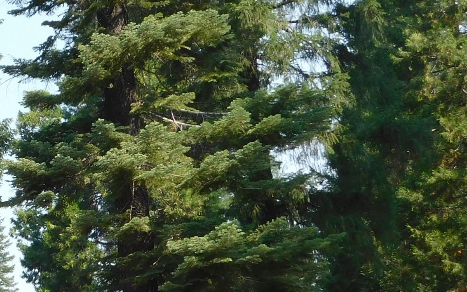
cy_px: 166
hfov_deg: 19.6
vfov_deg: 12.9
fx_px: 1285
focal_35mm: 101
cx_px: -66
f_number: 3.5
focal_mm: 6.3
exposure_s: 1/400
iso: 125
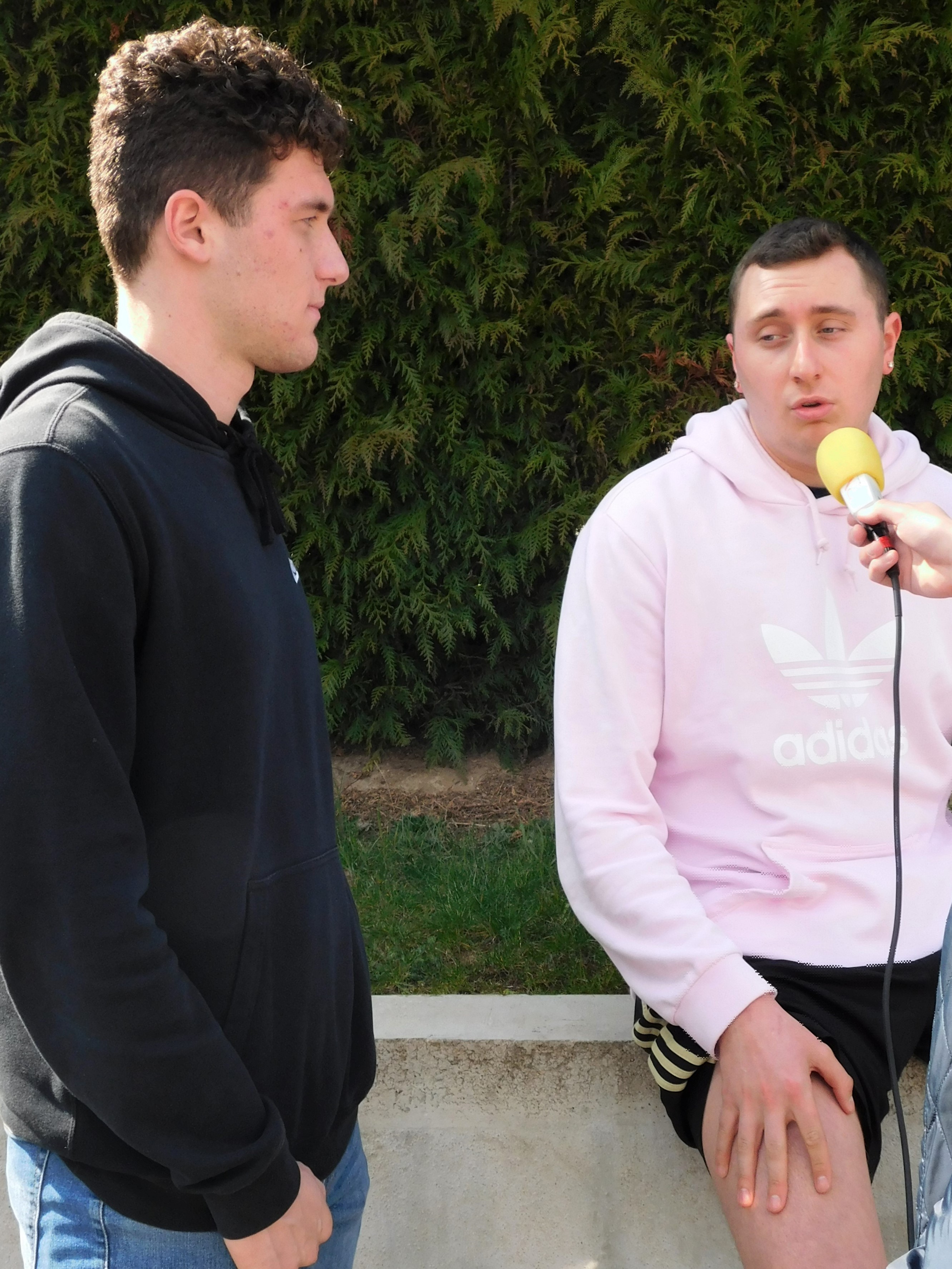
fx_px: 1320
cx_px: 476
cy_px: 634
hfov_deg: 39.7
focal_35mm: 36
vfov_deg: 51.4
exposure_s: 1/400
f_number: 3.5
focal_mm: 6.3
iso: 125
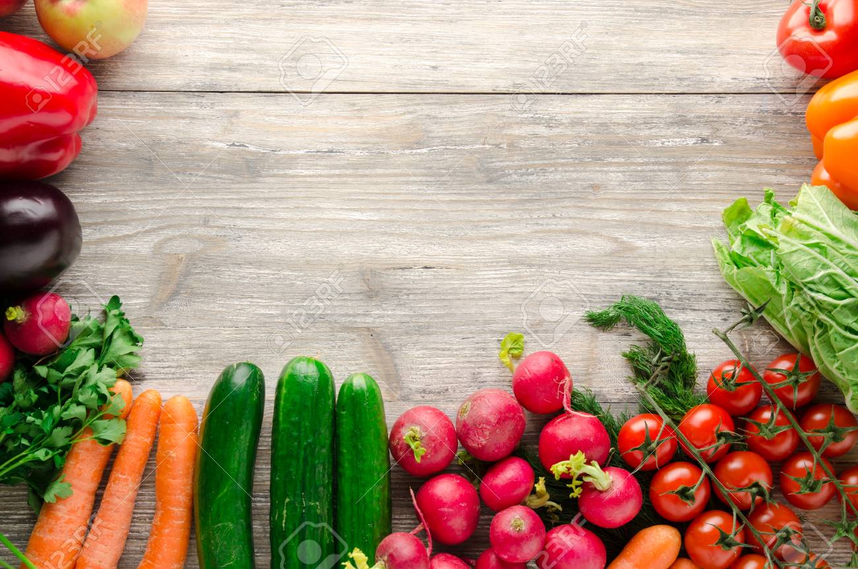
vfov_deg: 23.7
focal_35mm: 57
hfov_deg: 35.1
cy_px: 284
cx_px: 429
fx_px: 1356
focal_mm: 38
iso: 100
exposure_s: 1/100
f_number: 8
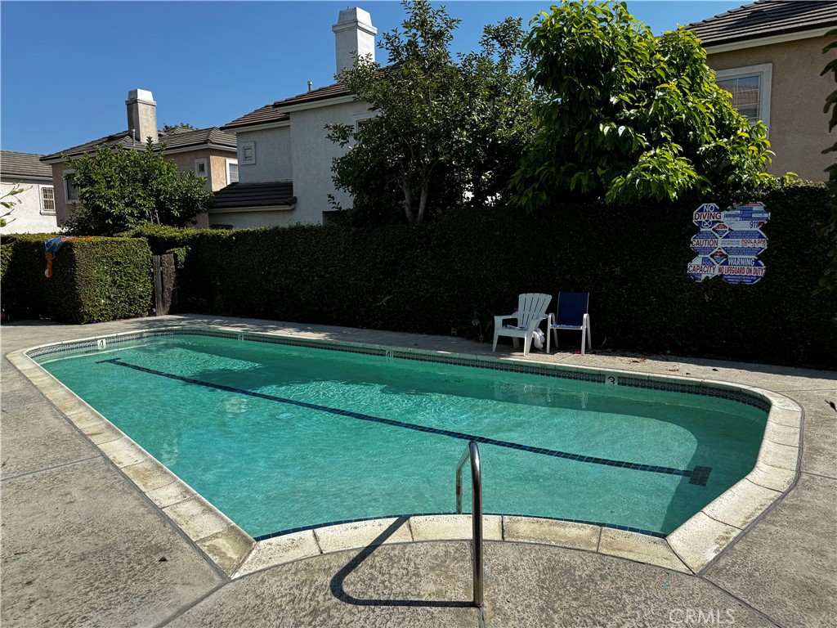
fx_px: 580
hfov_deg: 71.6
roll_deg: +0.8
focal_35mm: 24
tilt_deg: -7.3
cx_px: 418
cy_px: 314
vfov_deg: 56.8
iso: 80
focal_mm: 6.76
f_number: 1.78
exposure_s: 1/4608
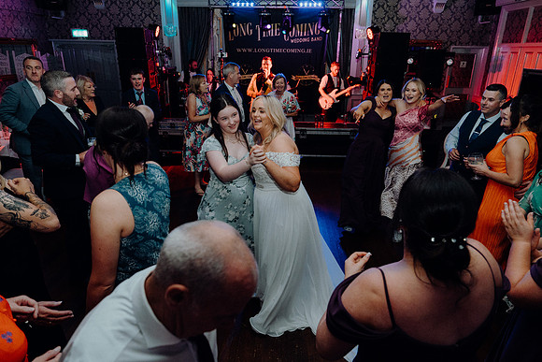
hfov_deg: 73.7
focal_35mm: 24
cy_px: 181
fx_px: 361
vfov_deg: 53.2
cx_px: 271
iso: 2500
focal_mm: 24
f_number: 3.5
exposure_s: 1/160
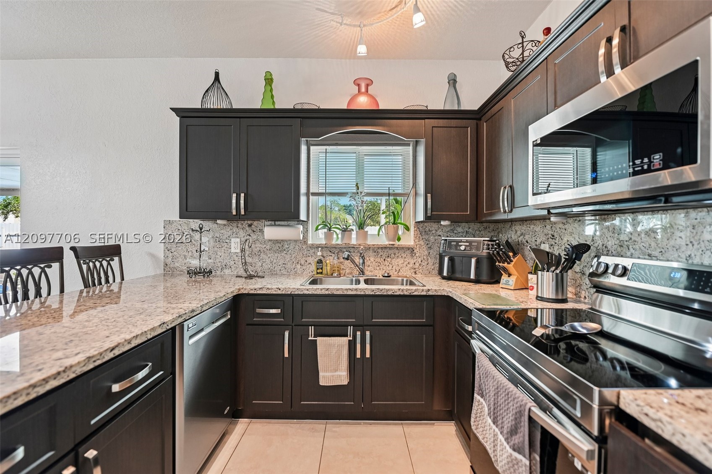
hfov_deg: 100.4
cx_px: 356
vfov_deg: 77.3
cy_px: 237
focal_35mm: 15
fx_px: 297
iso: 100
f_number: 3.5
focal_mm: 15
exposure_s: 1/40
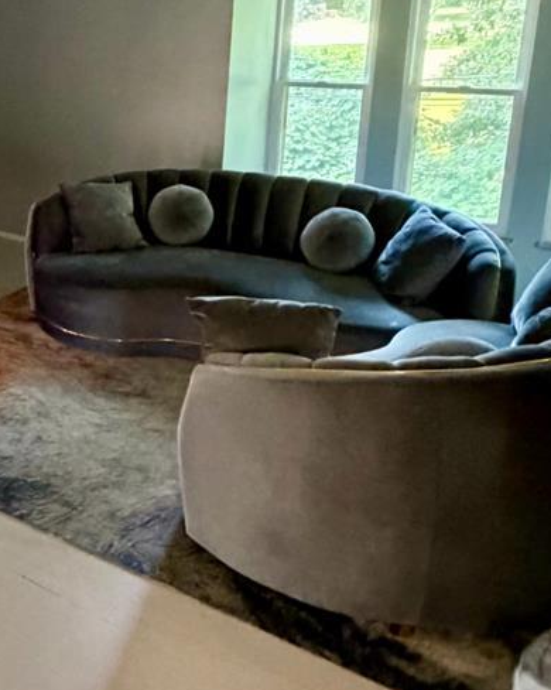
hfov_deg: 33.1
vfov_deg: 43.3
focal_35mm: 42
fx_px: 857
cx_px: 20
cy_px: 233
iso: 1000
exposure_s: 1/60
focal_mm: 2.22
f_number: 2.2
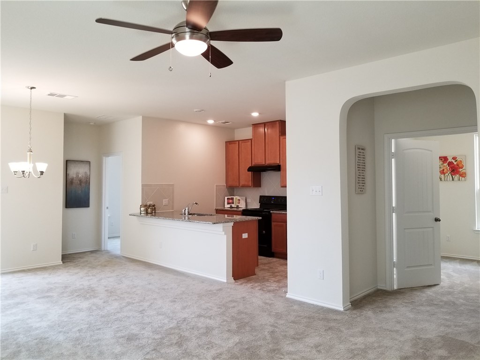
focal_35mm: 26
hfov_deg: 67.3
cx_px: 240
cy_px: 180
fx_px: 361
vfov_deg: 53.1
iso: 64
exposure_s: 1/60
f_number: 1.7
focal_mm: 4.25
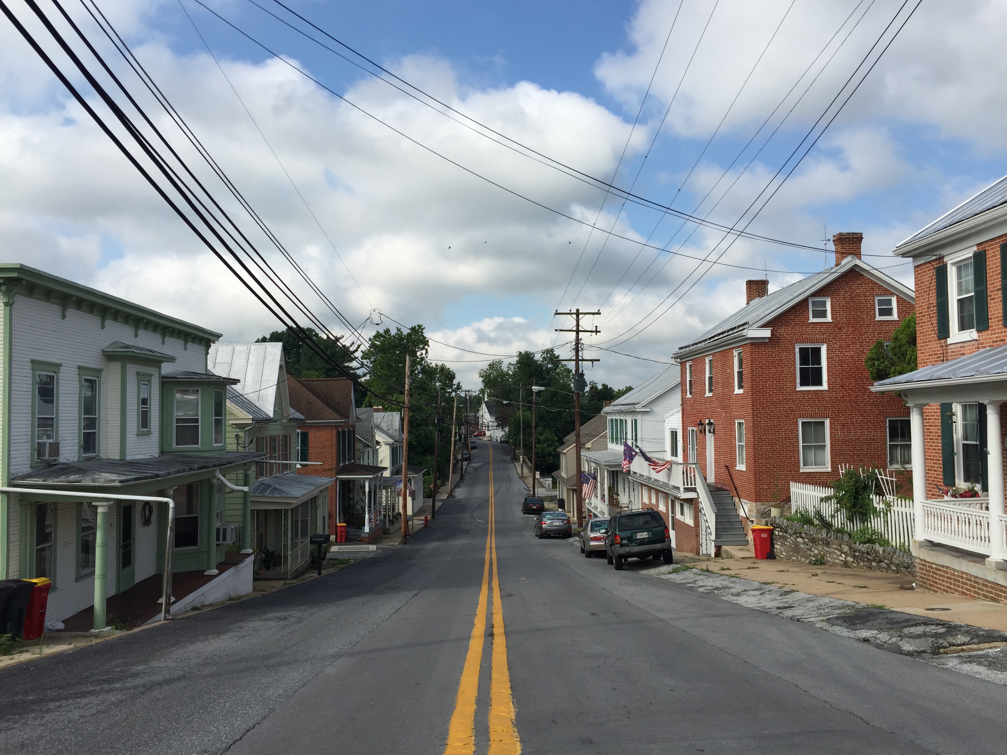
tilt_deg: +1.0
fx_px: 844
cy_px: 378
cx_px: 504
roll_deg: -1.0
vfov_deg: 48.2
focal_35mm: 29
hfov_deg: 61.7
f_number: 2.2
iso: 32
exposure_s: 1/1980
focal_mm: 4.15
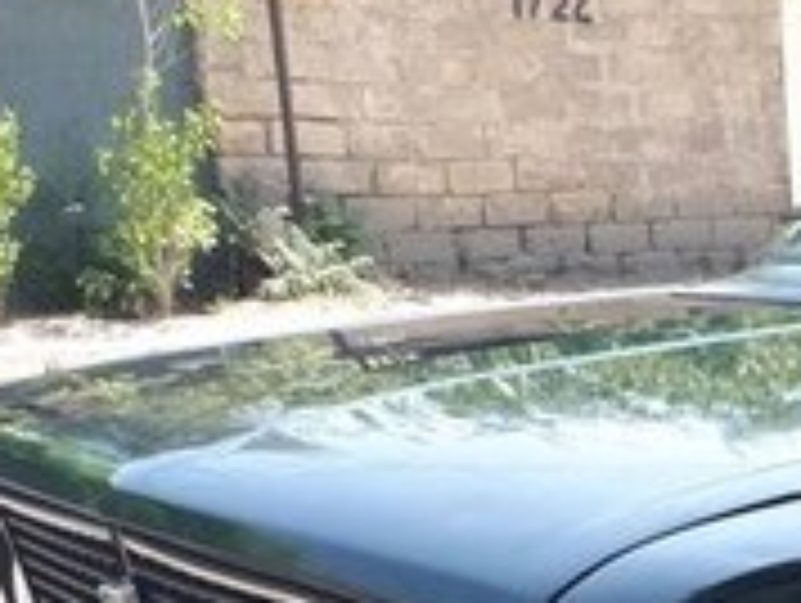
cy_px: 691
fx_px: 2317
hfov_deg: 17.3
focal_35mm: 100
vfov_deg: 14.4
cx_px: 1274
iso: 40
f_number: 1.9
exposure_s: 1/206
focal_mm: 3.6
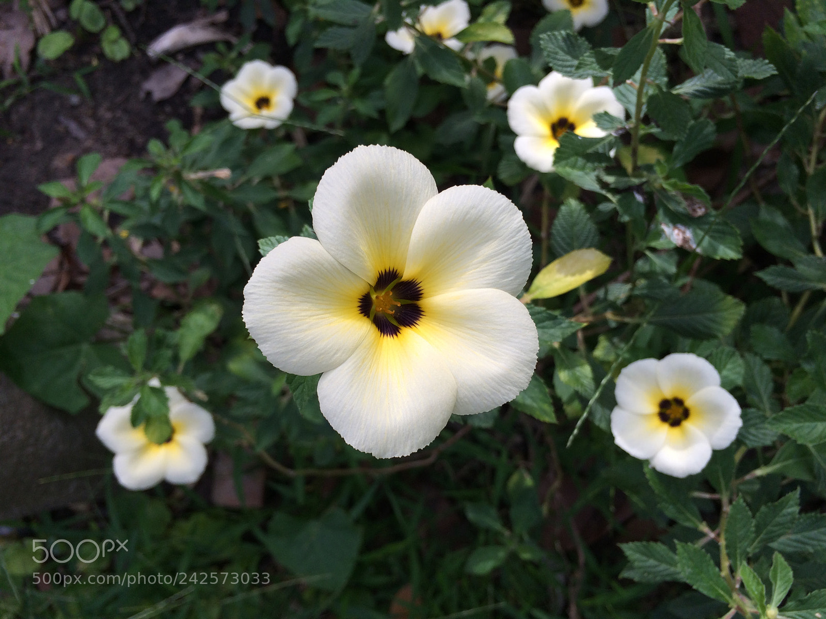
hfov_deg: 61.7
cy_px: 310
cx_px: 413
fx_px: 692
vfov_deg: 48.2
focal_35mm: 29
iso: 32
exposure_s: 1/641
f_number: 2.2
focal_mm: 4.15
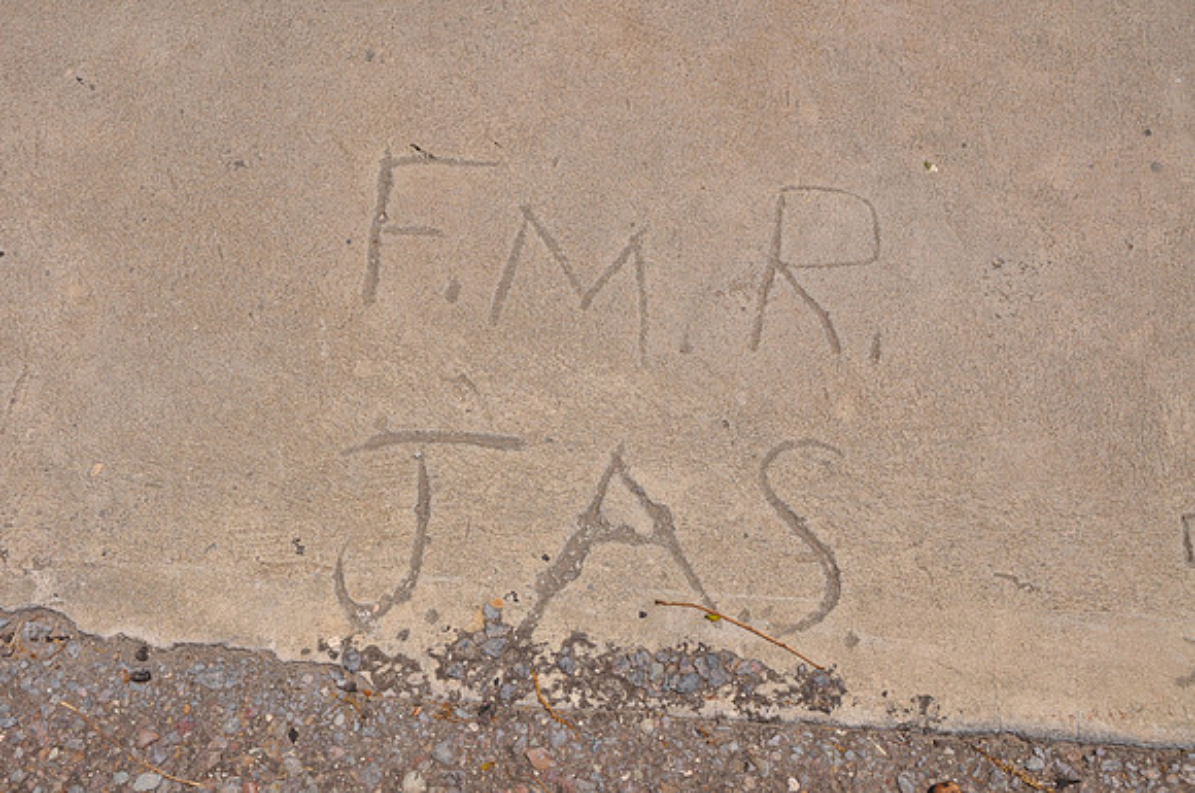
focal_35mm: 60
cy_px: 396
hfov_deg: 33.4
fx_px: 1989
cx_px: 598
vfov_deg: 22.6
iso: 200
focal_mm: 40
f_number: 10
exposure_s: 1/400
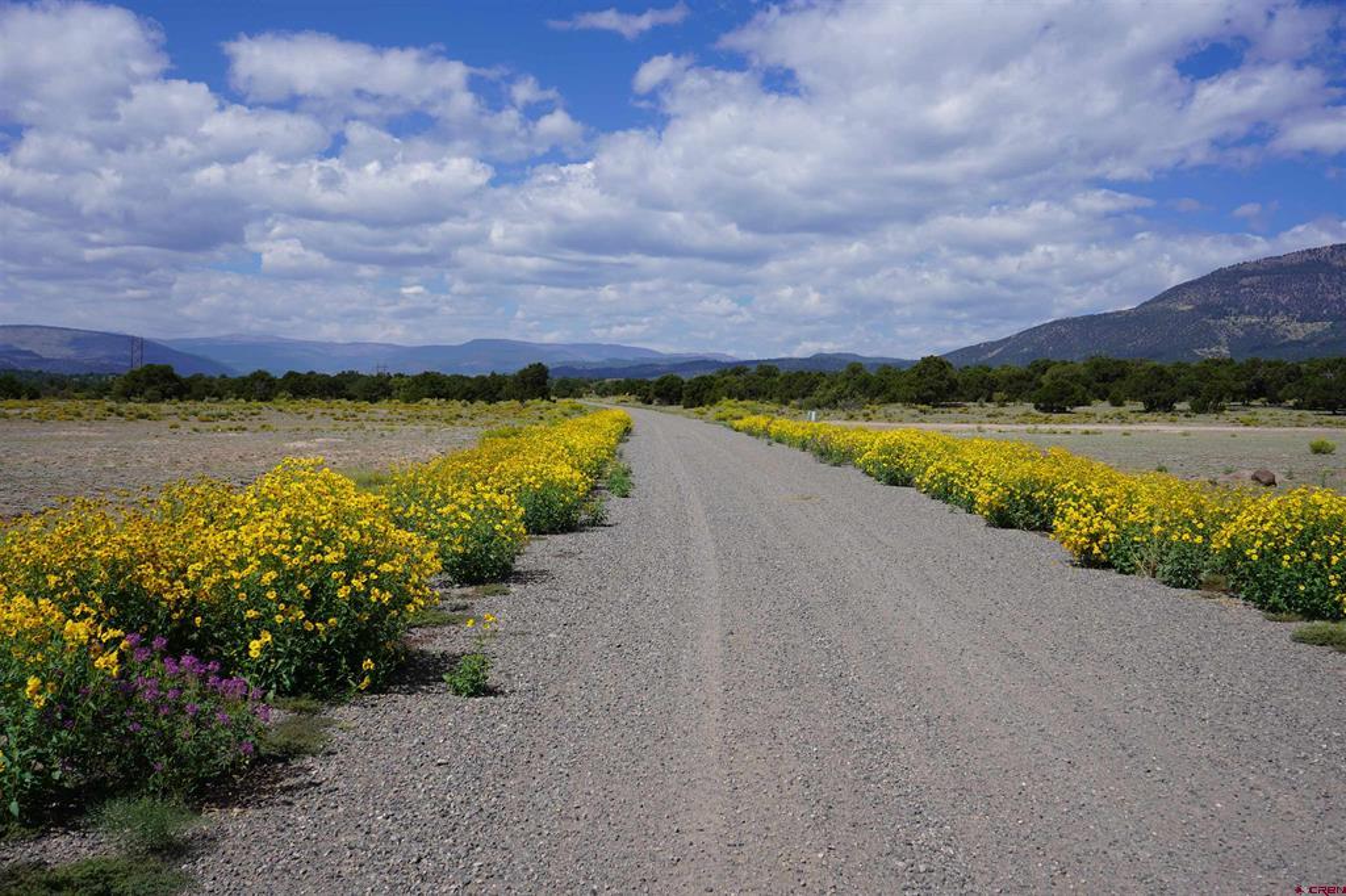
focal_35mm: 34
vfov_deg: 38.9
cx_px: 673
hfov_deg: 55.8
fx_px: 1271
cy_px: 448
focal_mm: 34
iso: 100
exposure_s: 1/250
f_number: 10
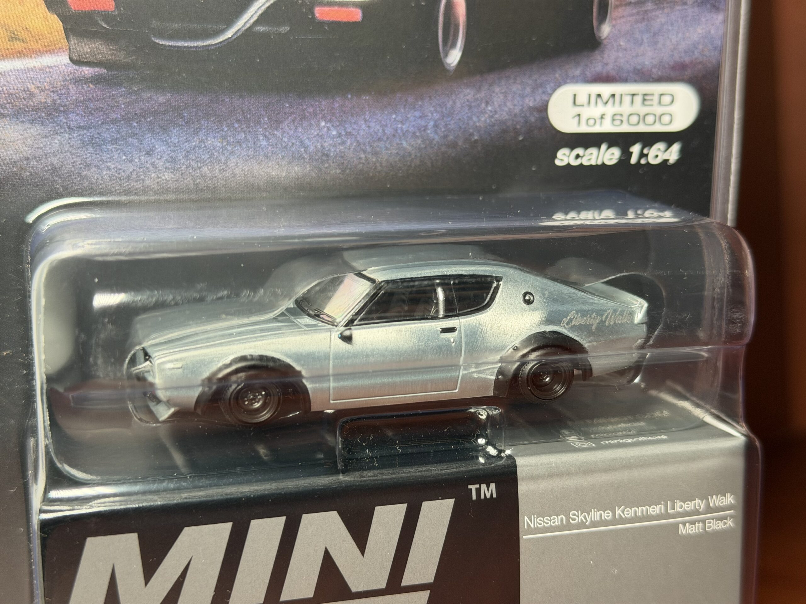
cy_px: 302
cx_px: 403
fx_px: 1118
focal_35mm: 48
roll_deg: +3.0
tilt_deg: -1.5
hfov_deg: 39.7
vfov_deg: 30.3
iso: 100
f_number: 1.78
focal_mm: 6.76
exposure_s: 1/92
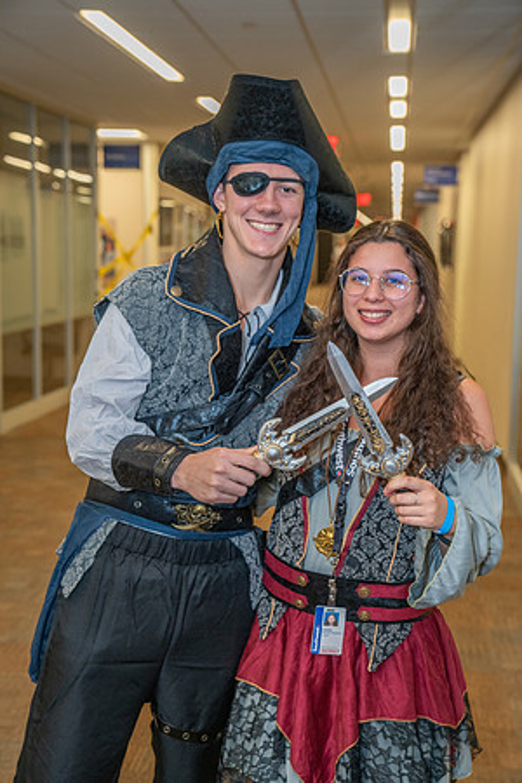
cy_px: 392
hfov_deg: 26.0
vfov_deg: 38.2
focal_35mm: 52
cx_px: 261
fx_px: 1131
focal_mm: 52
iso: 2500
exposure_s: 1/160
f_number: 4
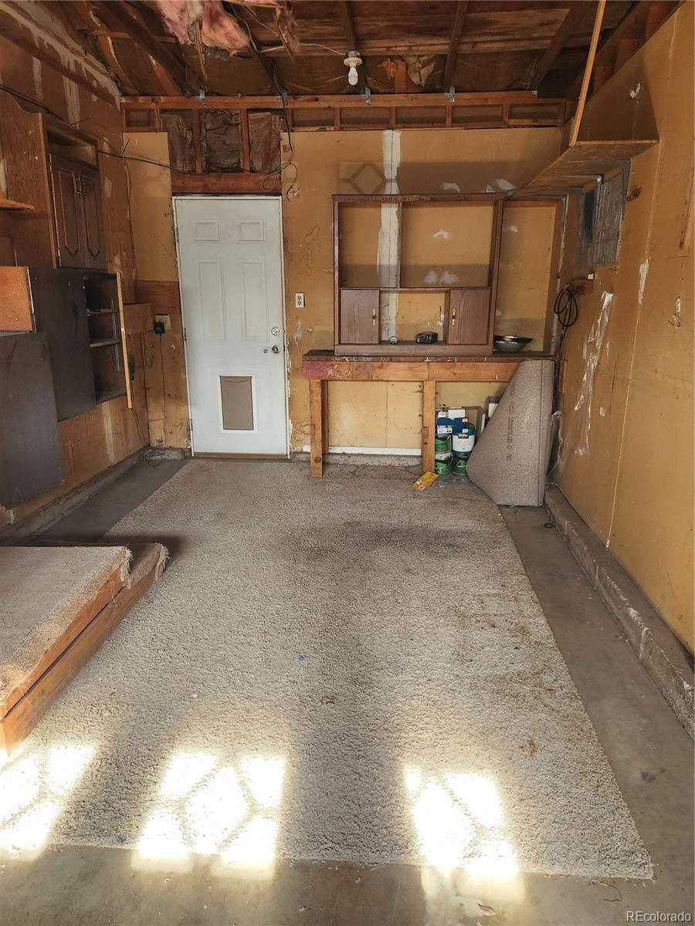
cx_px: 348
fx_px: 616
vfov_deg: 73.9
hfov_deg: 58.9
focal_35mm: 23
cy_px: 463
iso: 320
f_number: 1.8
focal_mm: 5.4
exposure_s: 1/120
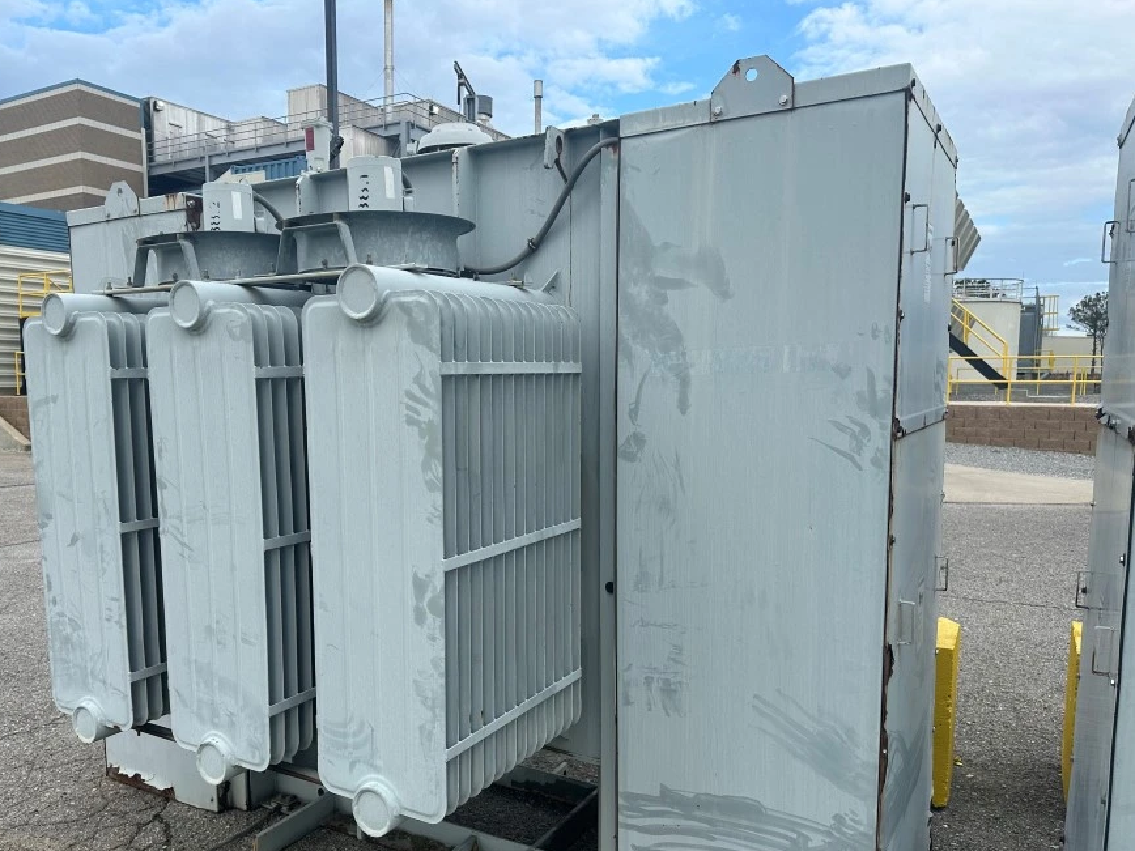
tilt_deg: -7.7
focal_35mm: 28
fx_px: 918
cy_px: 493
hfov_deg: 63.1
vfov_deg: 49.6
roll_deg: +0.2
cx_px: 475
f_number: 1.78
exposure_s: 1/3247
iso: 80
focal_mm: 6.86
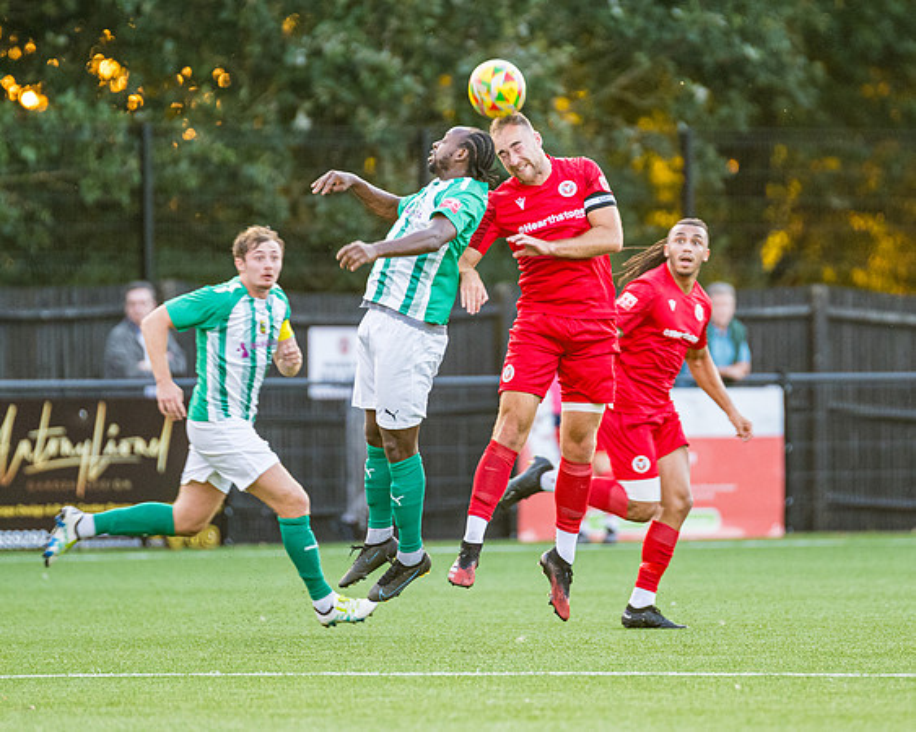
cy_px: 332
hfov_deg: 3.5
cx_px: 523
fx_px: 14880
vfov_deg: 2.8
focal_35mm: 549
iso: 1250
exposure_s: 1/500
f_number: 2.8
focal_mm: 300
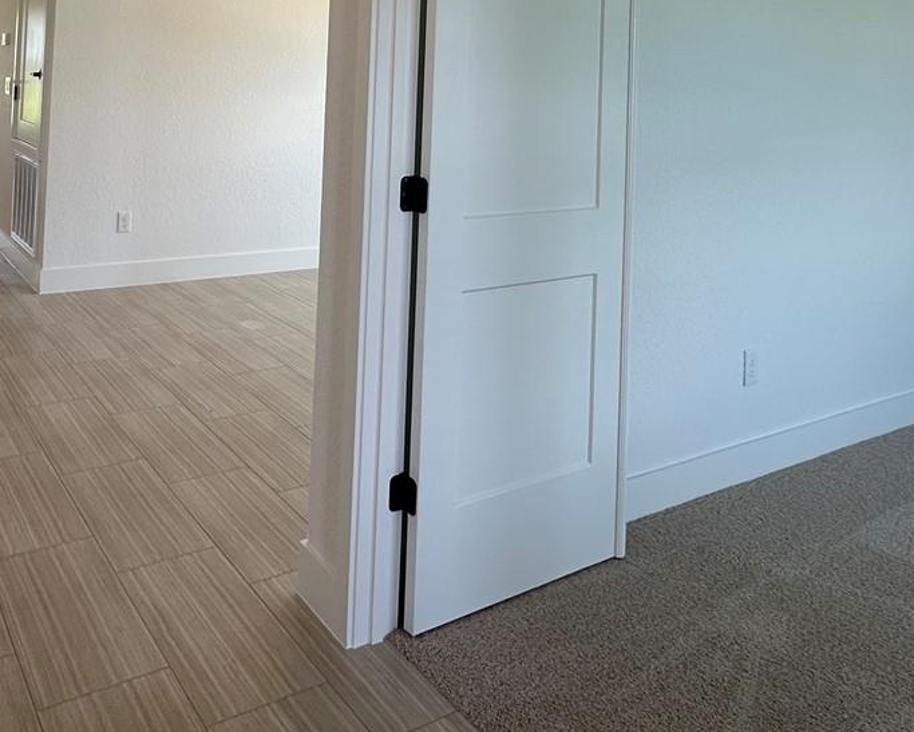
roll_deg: -2.6
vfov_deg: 41.2
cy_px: 39
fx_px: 866
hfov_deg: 54.3
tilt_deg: +2.1
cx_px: 289
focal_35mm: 32
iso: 50
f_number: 2.2
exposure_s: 1/120
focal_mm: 2.22
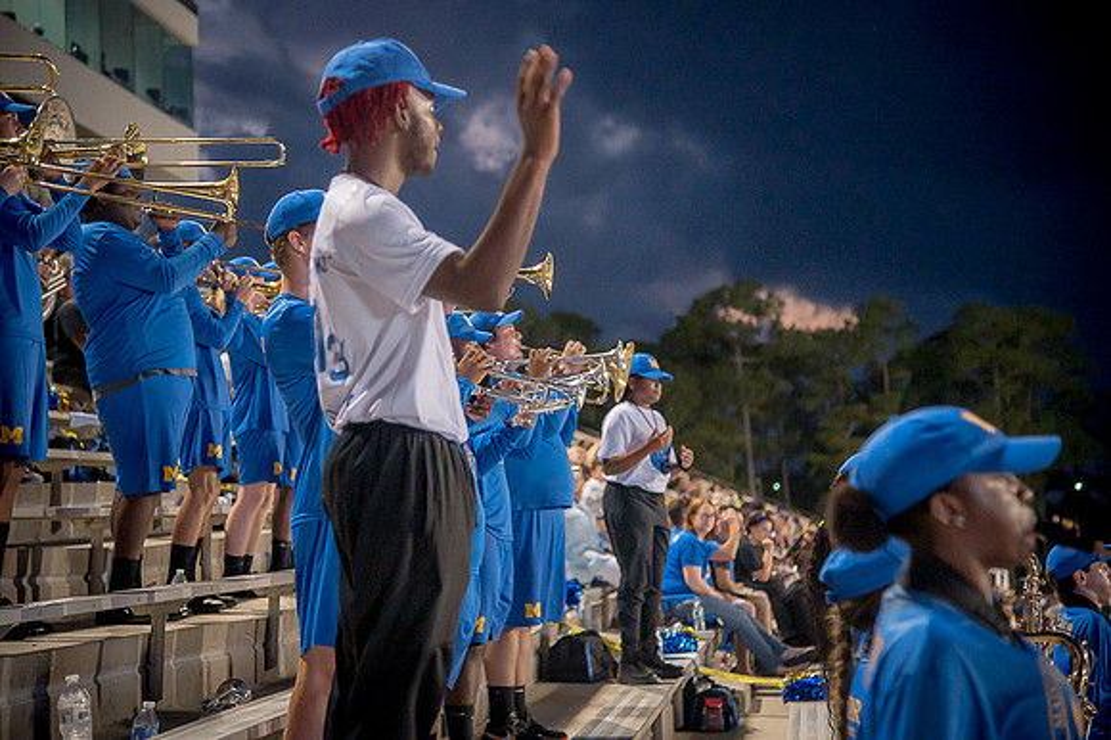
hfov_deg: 26.0
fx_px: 2406
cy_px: 370
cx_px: 556
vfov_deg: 17.5
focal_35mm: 78
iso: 2000
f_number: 4
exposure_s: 1/200
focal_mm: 78
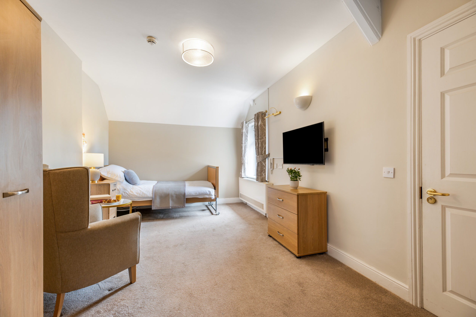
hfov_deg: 104.3
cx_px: 238
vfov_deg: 81.1
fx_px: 185
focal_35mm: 14
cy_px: 158
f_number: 8
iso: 200
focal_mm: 14
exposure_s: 1/15
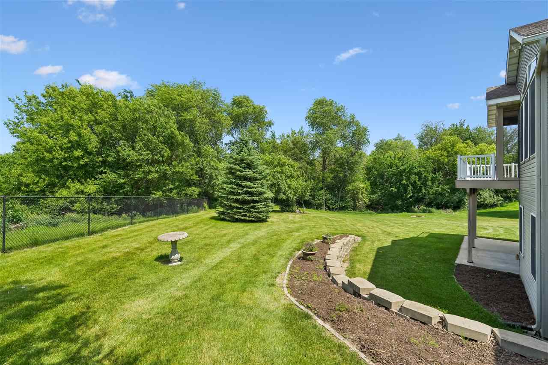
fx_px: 244
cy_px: 182
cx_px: 274
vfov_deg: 73.7
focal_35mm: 16
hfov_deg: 96.7
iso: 400
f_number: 10
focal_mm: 16
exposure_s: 1/640
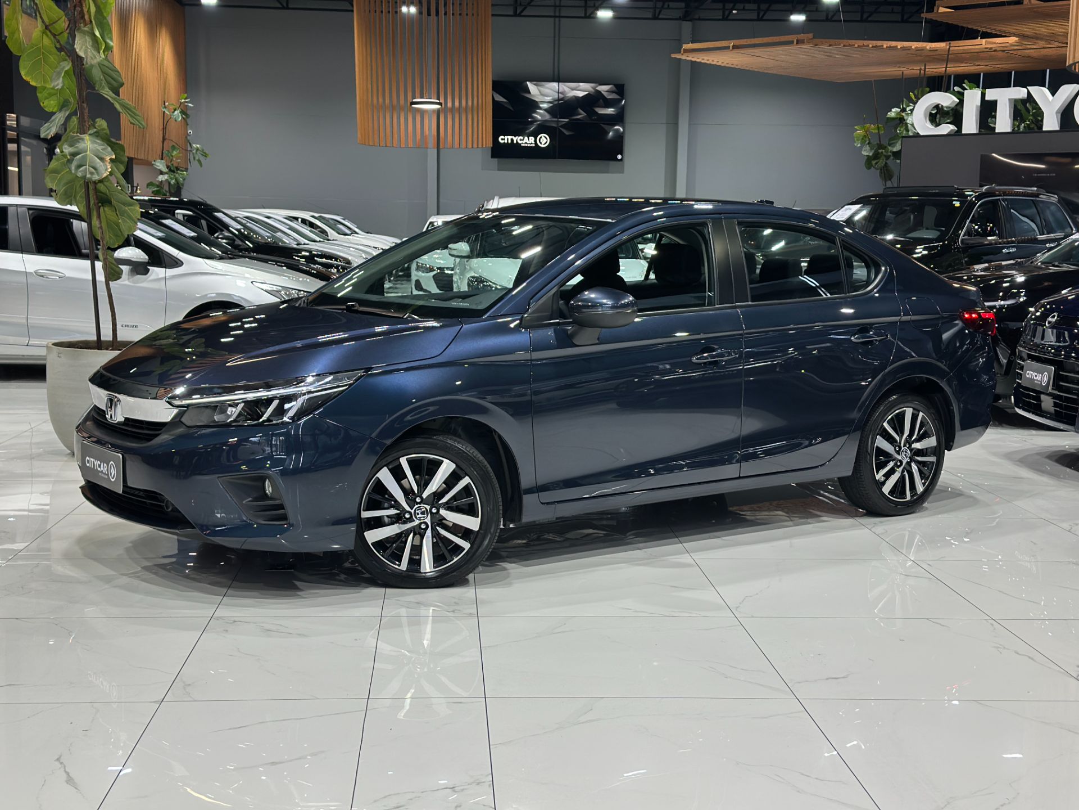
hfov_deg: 39.7
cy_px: 405
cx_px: 540
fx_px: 1496
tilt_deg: -7.2
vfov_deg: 30.3
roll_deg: -1.1
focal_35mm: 48
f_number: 1.78
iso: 80
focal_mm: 6.86
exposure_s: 1/60
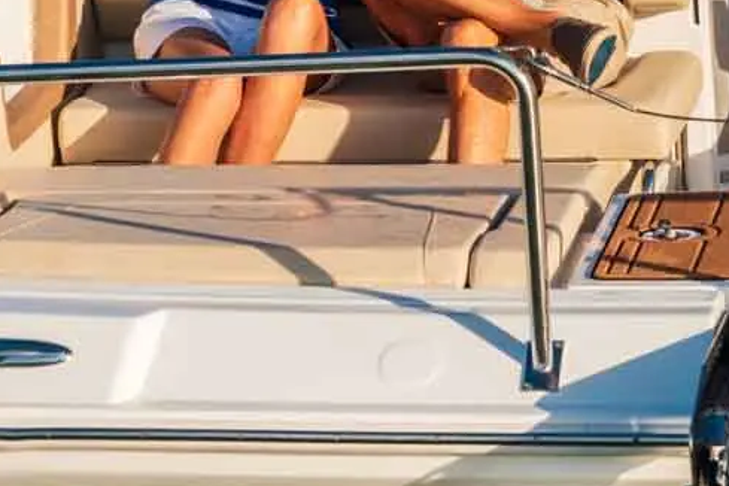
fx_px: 5568
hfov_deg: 7.5
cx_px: 534
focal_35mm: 275
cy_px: -63
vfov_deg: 5.0
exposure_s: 1/400
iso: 100
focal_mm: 105
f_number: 9
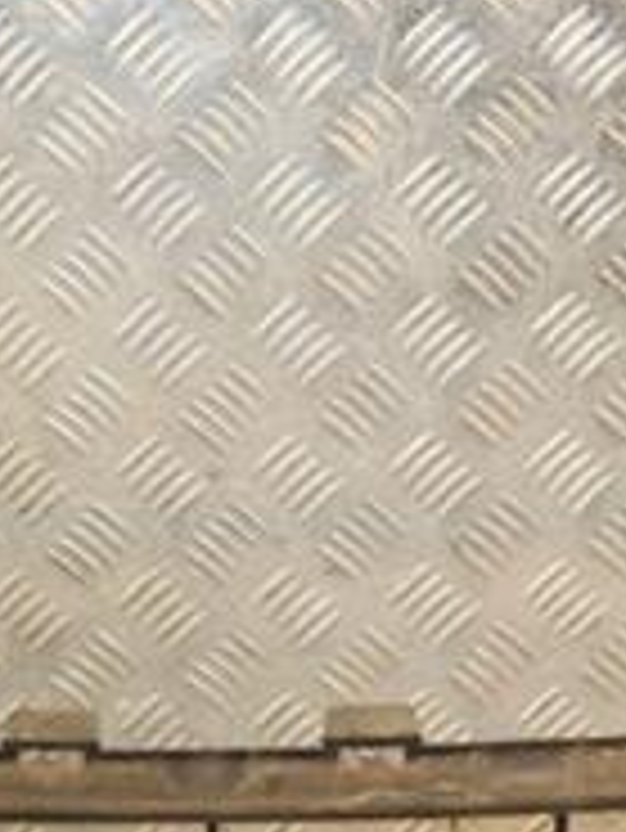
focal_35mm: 112
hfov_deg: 13.2
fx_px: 2697
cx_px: 212
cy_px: 472
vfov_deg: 17.6
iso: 800
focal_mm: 24
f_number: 5
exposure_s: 1/200
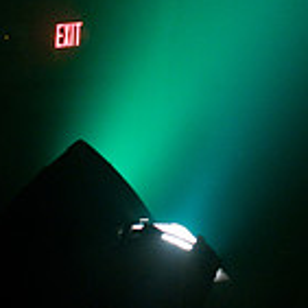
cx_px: 303
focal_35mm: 122
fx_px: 1228
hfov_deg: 14.1
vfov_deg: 14.2
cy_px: 28
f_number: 4.5
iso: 1000
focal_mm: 30
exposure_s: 1/15
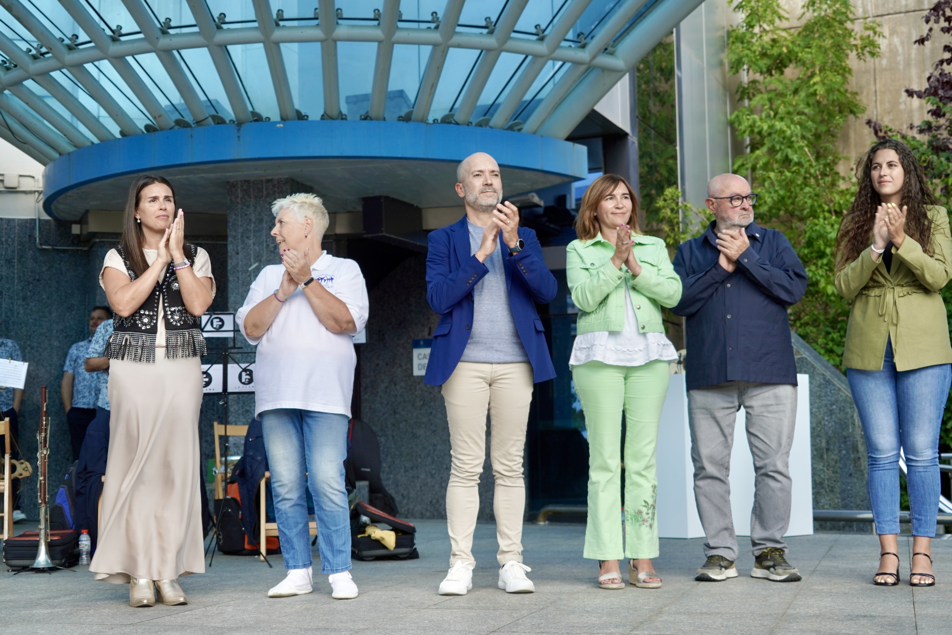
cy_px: 318
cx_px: 476
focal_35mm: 50
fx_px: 1322
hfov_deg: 39.6
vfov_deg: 27.0
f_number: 4.5
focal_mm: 50
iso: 250
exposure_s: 1/160
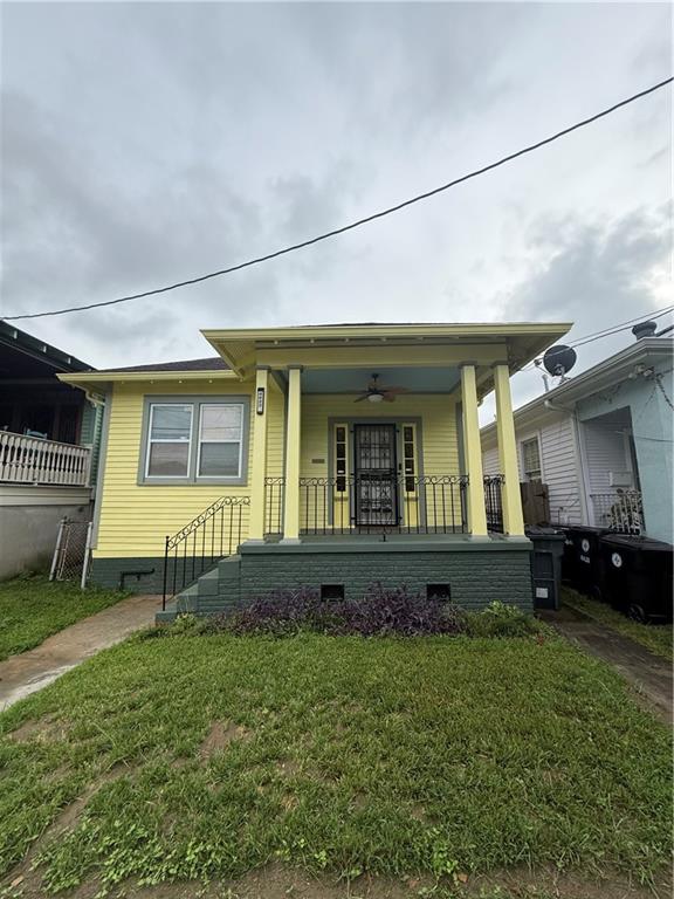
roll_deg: -0.2
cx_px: 337
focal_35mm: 14
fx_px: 363
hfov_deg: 85.7
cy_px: 450
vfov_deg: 102.1
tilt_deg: +11.6
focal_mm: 2.22
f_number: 2.2
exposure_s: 1/751
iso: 50
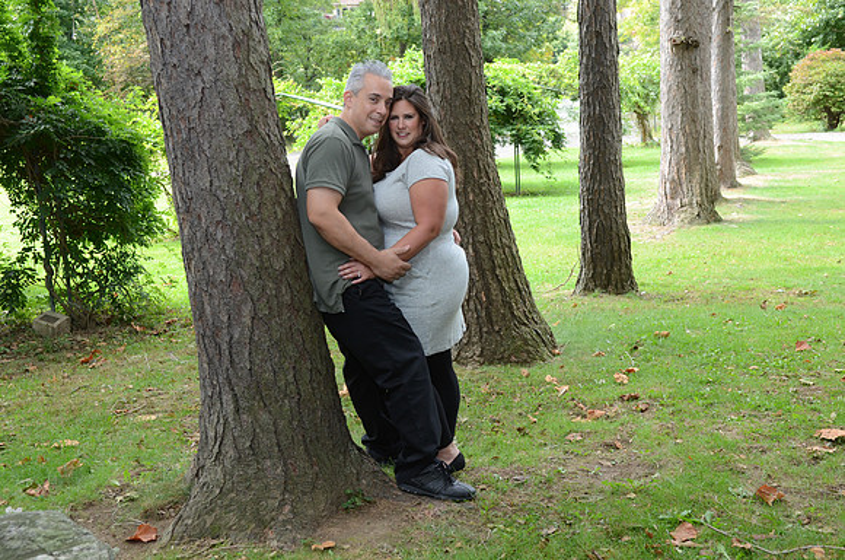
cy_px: 280
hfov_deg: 46.5
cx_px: 422
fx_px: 984
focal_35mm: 42
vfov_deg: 31.7
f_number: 4.5
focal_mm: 28
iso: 500
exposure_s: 1/250
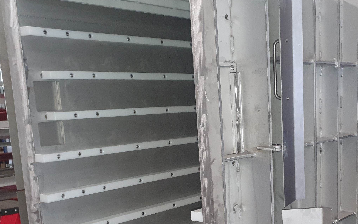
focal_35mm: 55
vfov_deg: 23.0
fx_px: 537
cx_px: 277
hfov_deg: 35.9
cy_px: 198
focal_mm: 4.32
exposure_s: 1/25
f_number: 1.5
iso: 160
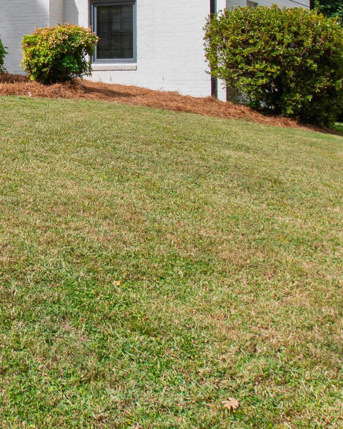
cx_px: -42
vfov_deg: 30.7
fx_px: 749
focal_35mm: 59
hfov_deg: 24.0
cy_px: 55
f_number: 8
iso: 100
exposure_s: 1/125
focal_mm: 10
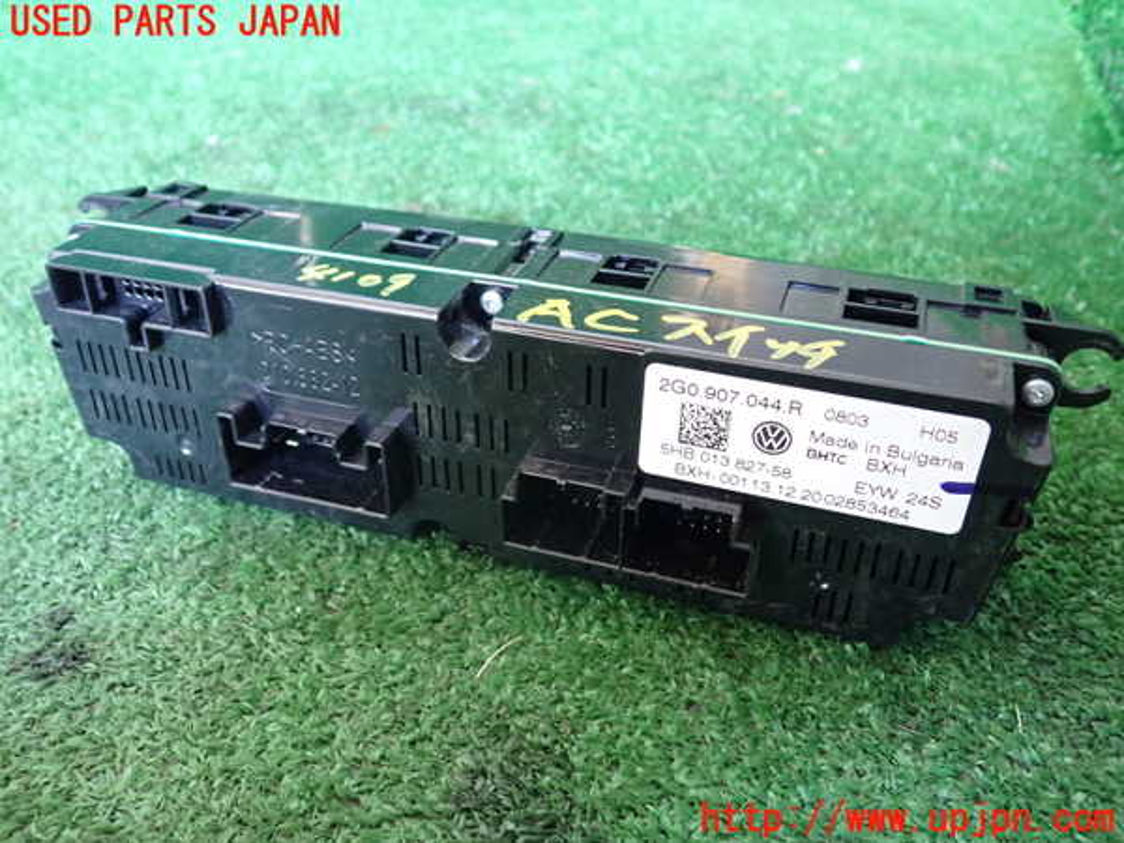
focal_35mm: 30
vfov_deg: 46.8
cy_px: 422
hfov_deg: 60.0
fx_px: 974
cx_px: 562
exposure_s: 1/40
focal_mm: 5.4
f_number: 2.3
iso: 800
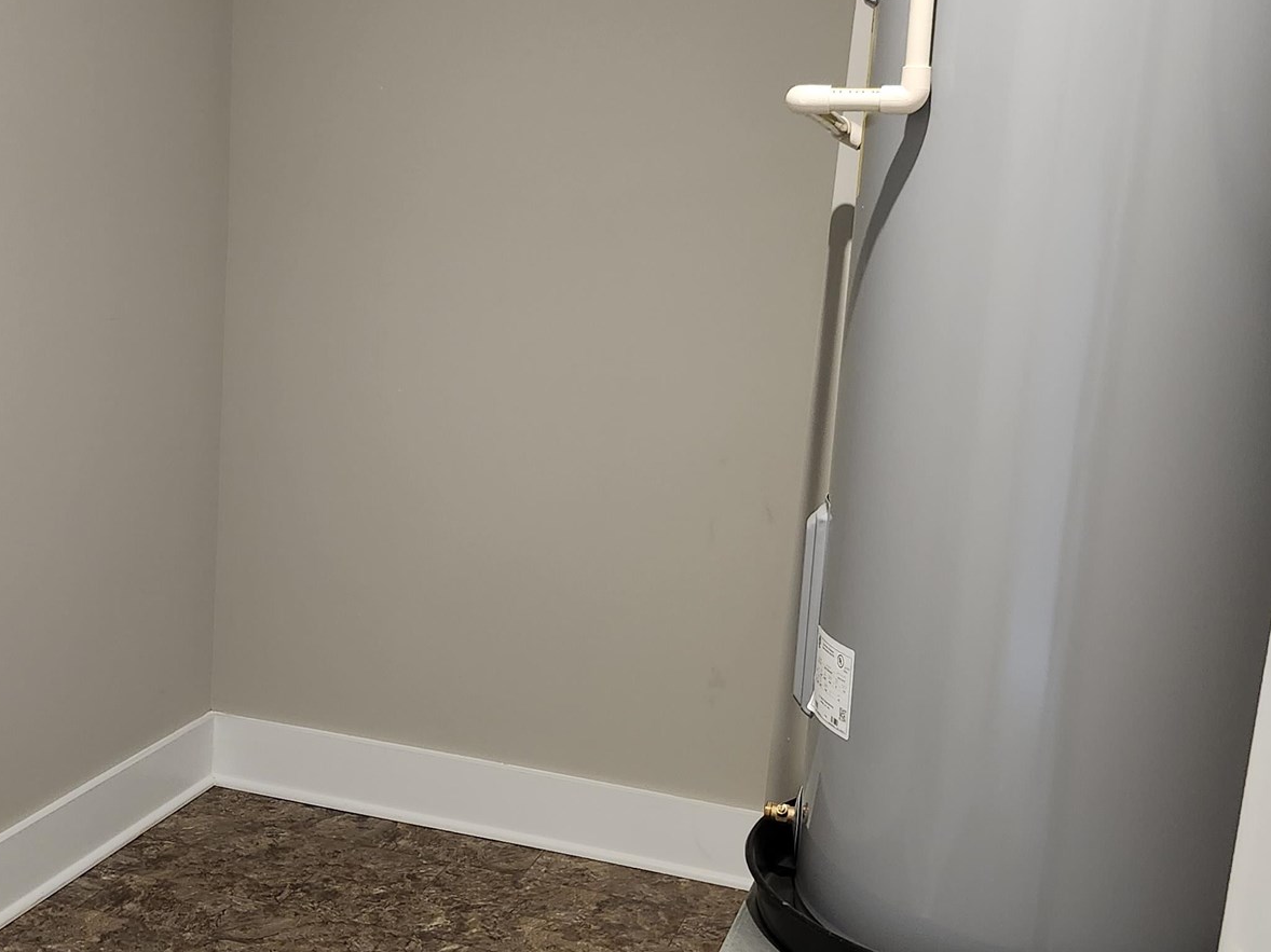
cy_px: 555
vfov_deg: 32.1
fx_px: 1652
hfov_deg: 41.9
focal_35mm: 45
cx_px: 519
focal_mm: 5.54
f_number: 1.8
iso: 640
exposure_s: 1/40
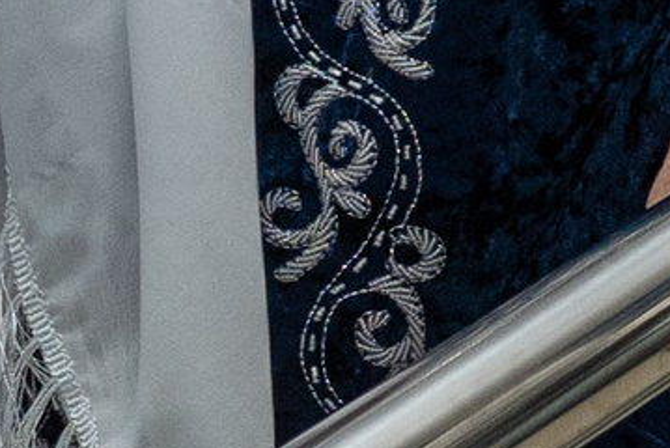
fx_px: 6035
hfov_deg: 6.3
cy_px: 180
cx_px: -94
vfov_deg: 4.3
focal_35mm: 324
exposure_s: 1/160
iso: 1250
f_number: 4.5
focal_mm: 28
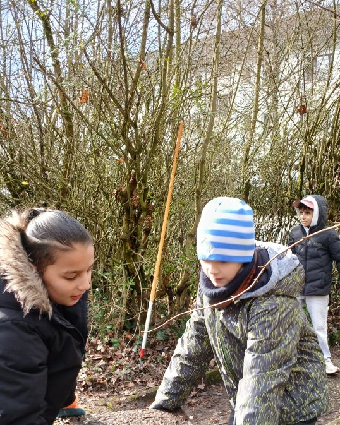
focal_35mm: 43
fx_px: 541
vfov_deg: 42.8
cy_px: 245
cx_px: 219
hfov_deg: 34.6
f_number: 1.8
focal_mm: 3.98
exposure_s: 1/100
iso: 32
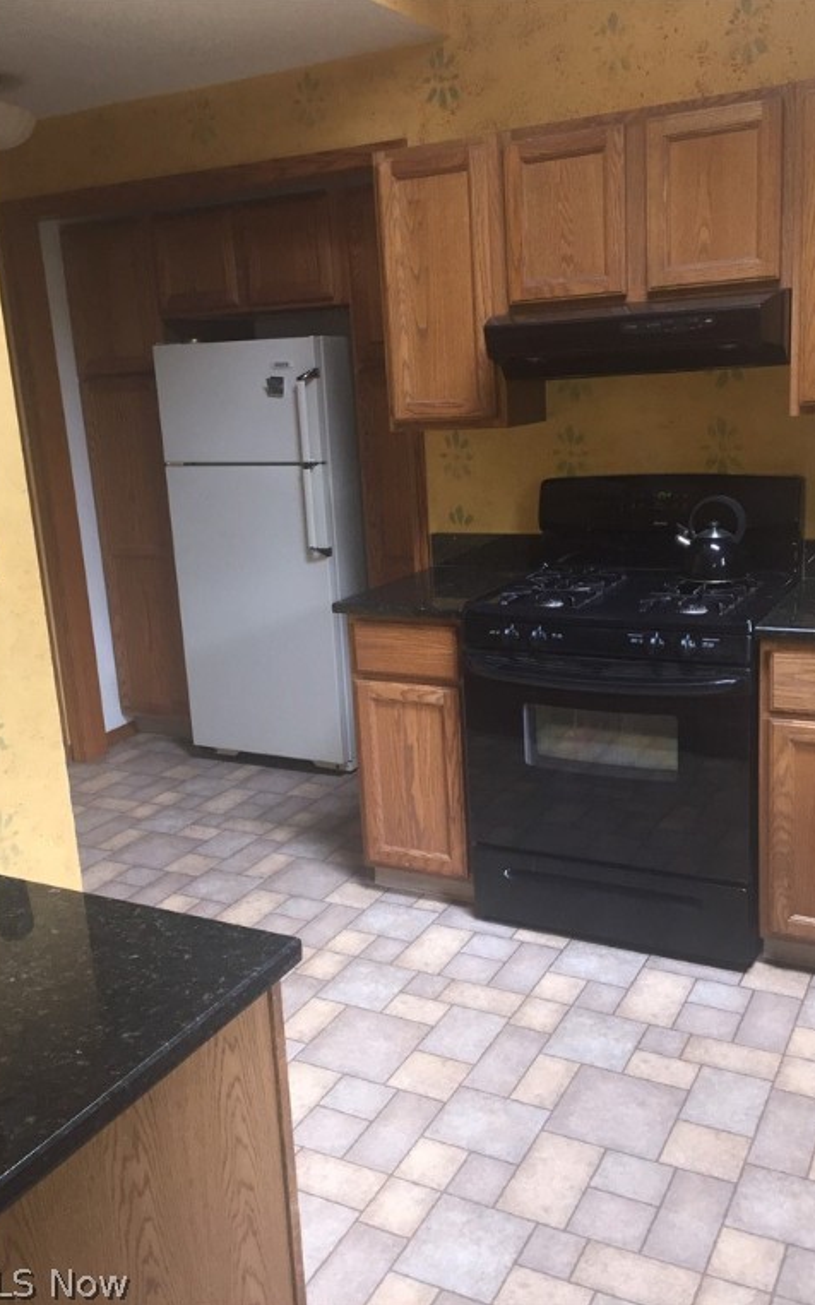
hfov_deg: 40.5
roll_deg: +3.2
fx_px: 1102
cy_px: 654
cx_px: 443
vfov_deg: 61.2
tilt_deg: -13.3
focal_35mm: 31
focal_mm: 4.15
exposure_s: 1/30
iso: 100
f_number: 2.2
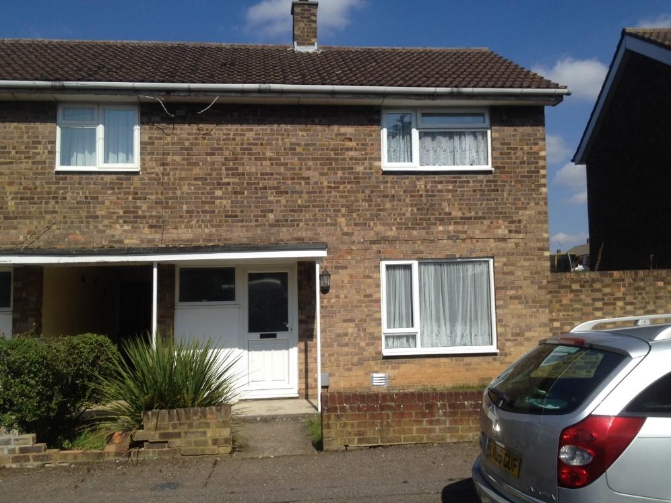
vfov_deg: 39.7
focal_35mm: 36
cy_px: 248
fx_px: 698
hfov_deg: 51.4
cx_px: 333
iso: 50
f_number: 2.4
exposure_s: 1/2404
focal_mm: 4.28
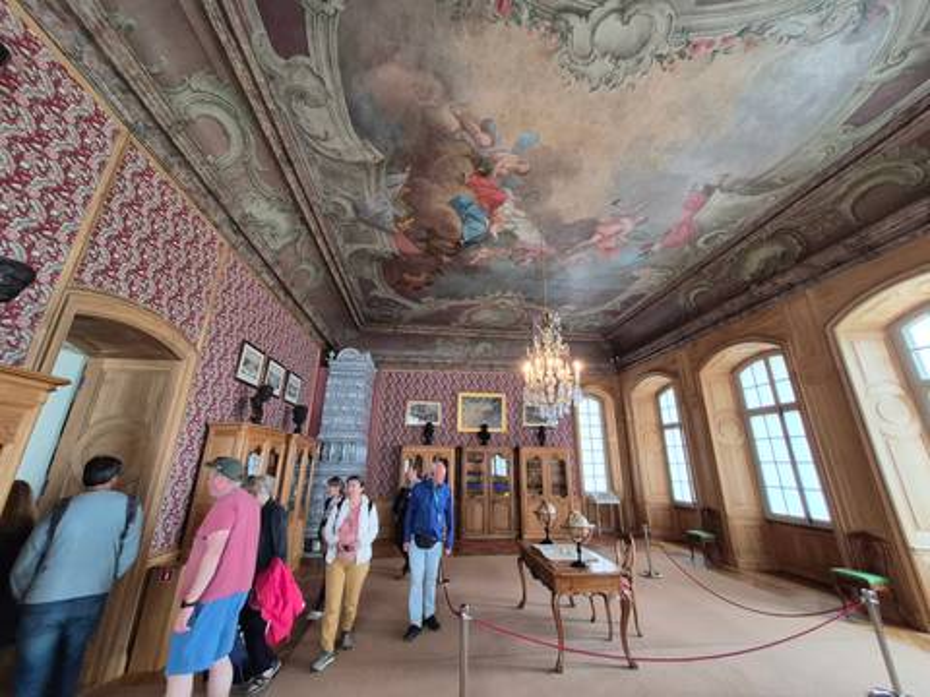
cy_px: 348
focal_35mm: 13
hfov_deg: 106.2
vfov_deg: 89.9
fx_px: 349
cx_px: 465
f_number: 2.2
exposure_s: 1/50
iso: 250
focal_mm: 1.74
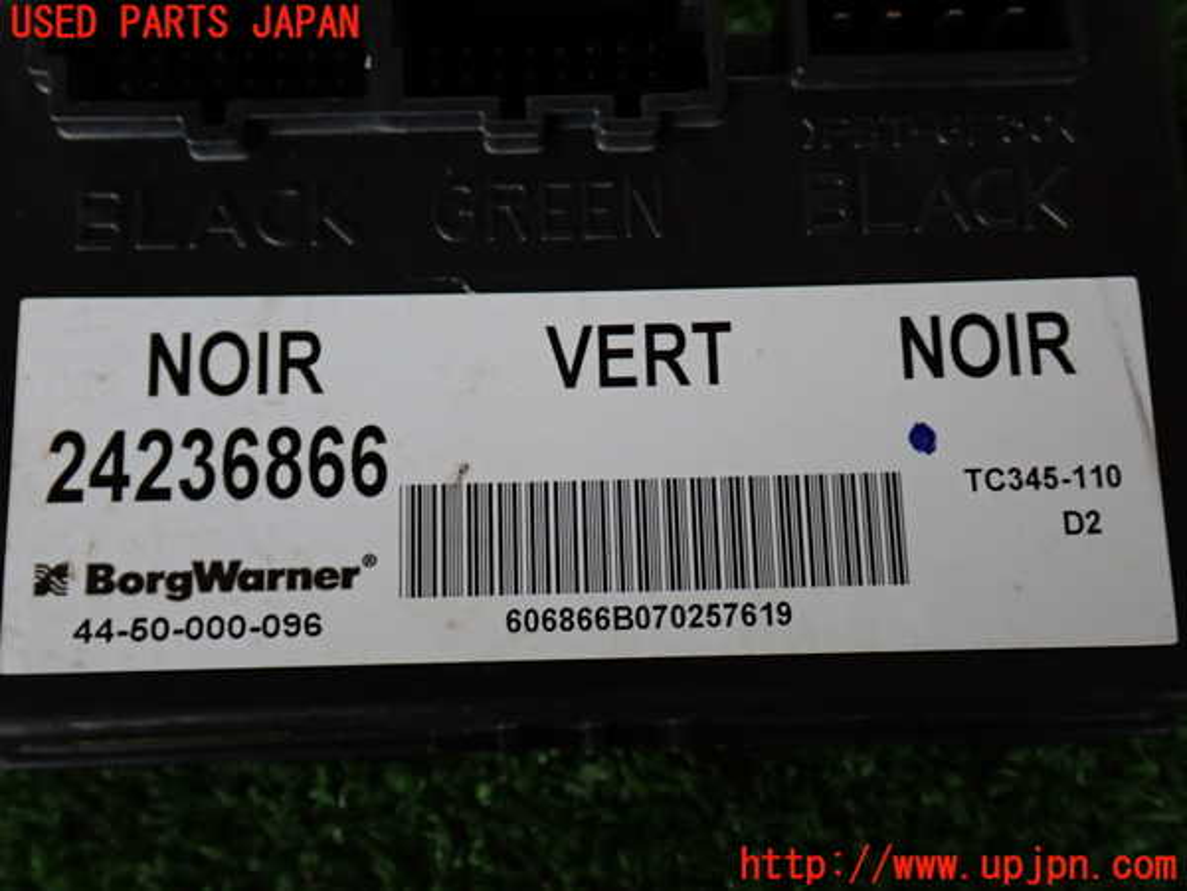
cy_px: 446
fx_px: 1406
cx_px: 594
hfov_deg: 45.8
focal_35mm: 41
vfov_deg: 35.1
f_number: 2.8
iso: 200
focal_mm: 7.31
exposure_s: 1/40
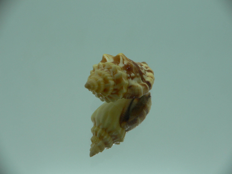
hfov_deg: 52.6
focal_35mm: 35
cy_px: 87
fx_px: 235
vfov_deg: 40.7
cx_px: 116
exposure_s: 1/80
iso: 80
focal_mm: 4.6
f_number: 2.8
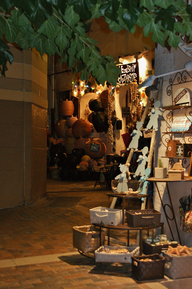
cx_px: 96
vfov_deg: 29.9
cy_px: 144
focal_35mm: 68
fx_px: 541
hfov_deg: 20.1
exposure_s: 1/10
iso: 800
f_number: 5.6
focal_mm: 45
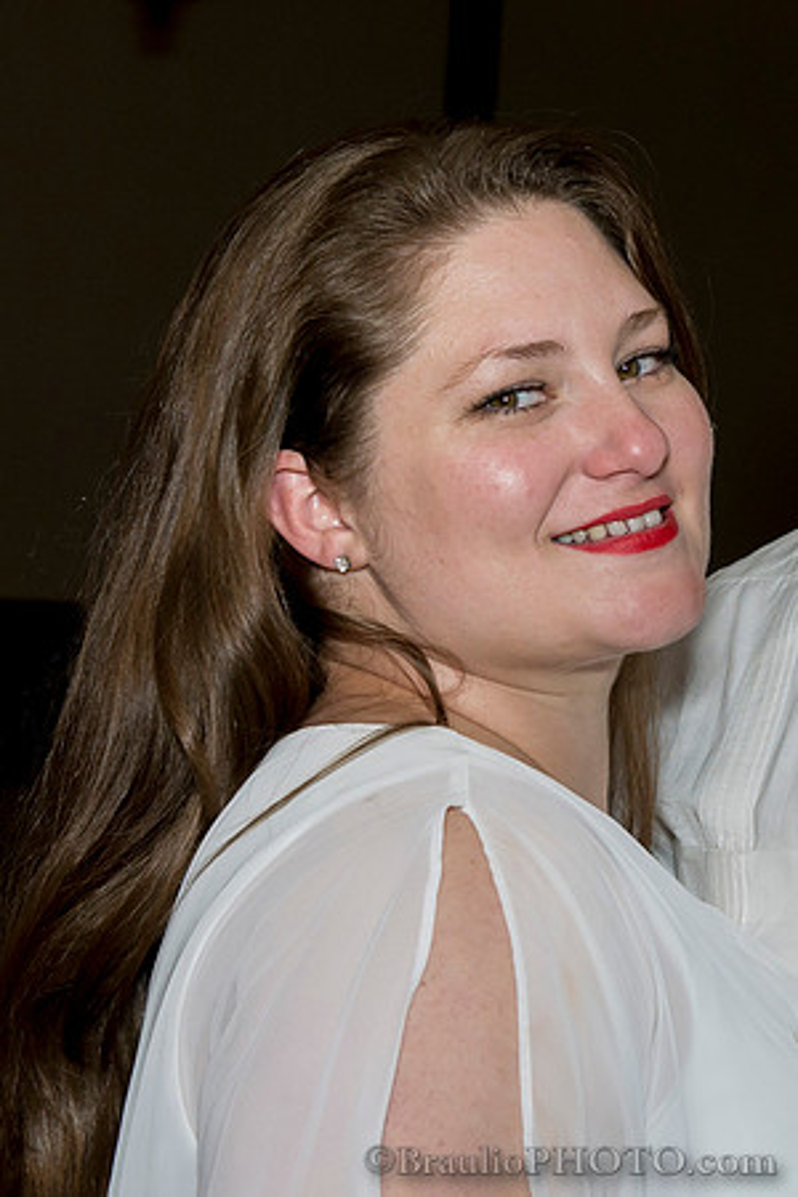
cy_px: 307
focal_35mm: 143
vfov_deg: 14.2
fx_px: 4771
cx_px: 978
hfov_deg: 9.4
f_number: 6.3
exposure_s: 1/80
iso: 800
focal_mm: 55
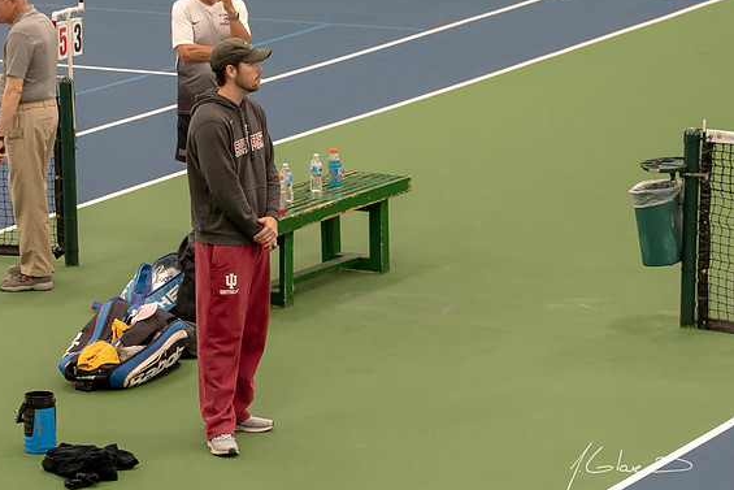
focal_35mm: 197
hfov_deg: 10.4
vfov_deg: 7.0
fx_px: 4017
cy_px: 77
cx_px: 233
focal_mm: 75
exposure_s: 1/250
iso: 3200
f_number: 4.5
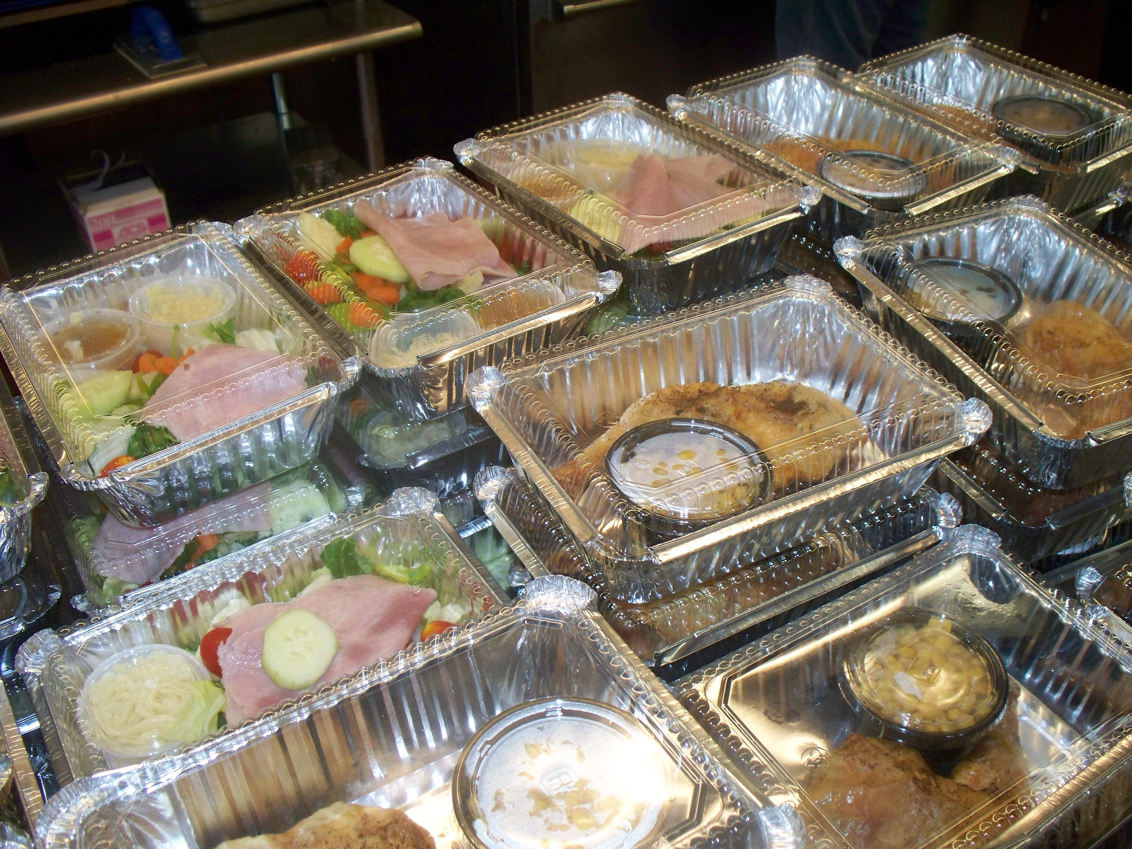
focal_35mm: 36
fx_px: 1177
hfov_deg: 51.4
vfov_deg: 39.7
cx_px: 566
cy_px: 424
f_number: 2.8
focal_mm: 7.54
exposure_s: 1/60
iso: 200
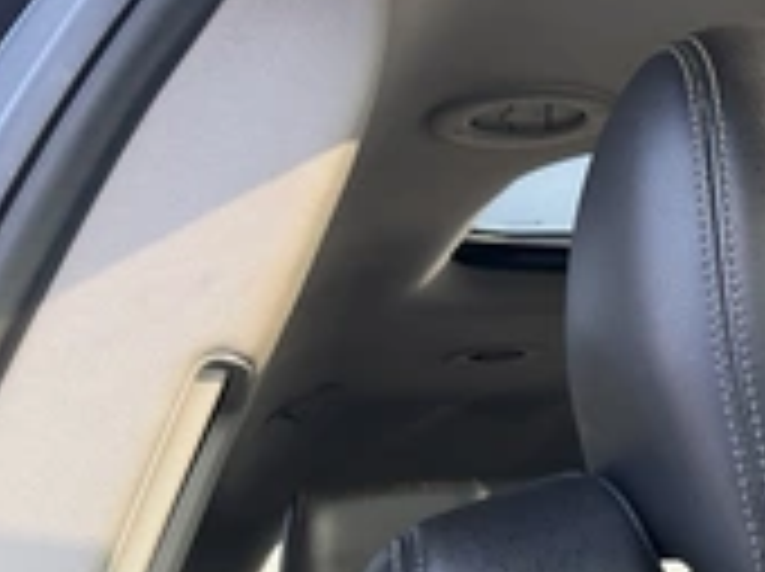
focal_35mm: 66
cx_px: 850
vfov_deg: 21.9
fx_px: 1457
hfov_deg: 26.9
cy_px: 468
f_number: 1.8
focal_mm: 3
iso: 32
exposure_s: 1/122
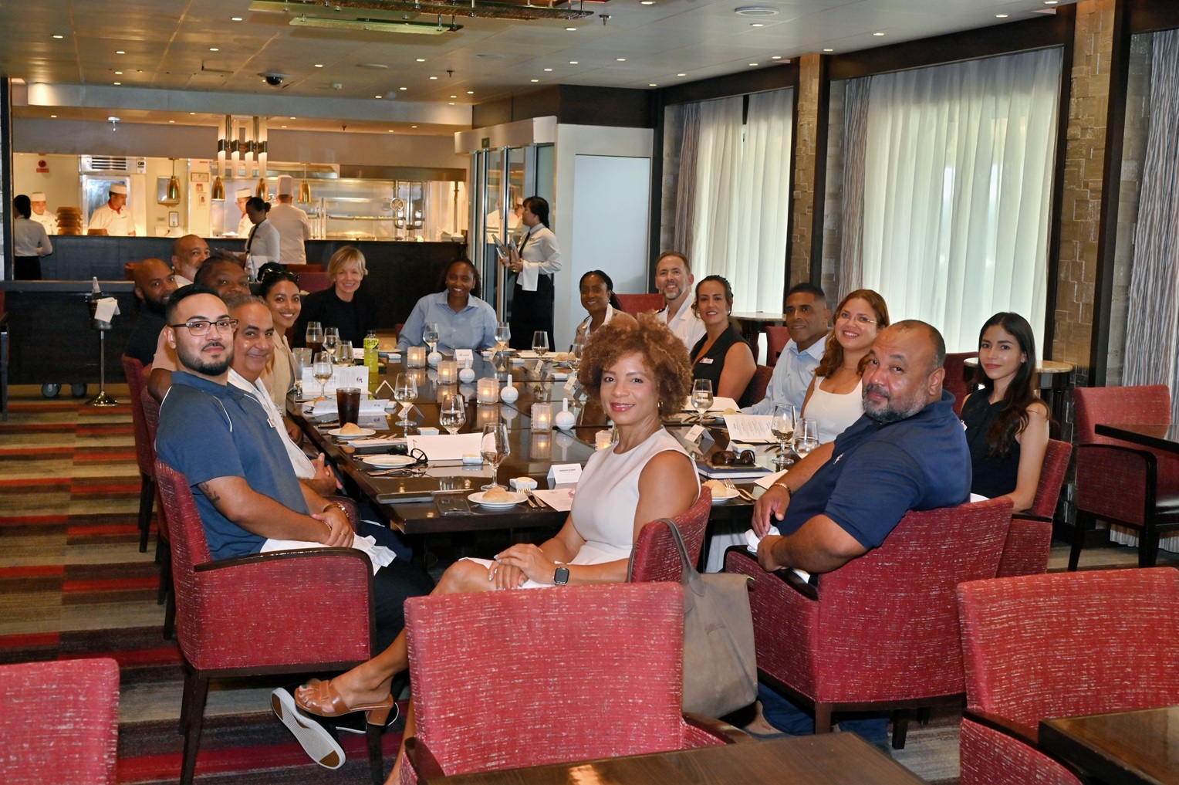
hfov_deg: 48.5
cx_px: 590
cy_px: 392
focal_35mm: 40
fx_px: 1309
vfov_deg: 33.4
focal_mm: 40
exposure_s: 1/60
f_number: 8
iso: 1600
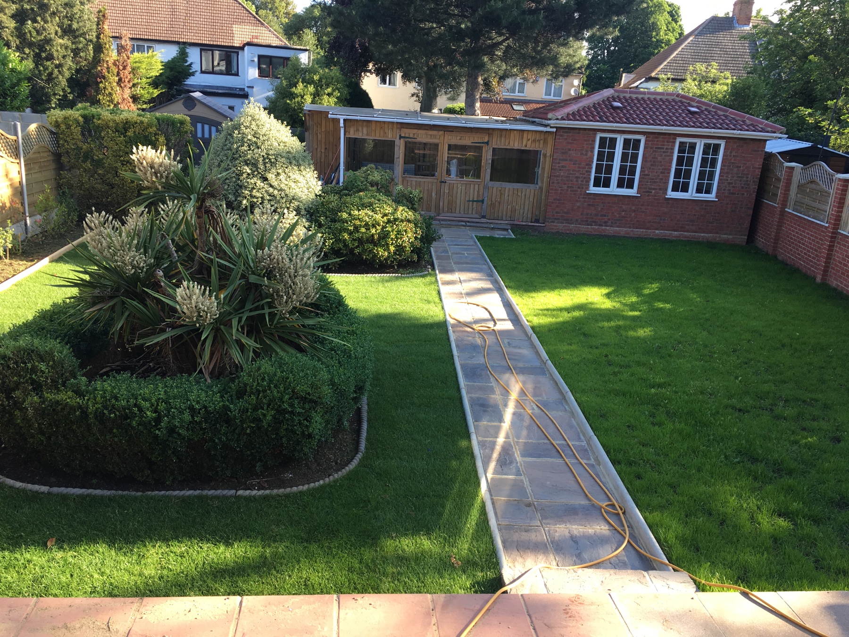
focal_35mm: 29
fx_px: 711
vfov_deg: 48.2
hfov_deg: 61.7
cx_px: 424
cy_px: 318
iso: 25
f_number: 2.2
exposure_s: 1/144
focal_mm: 4.15
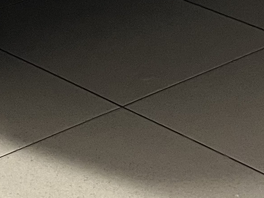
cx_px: -6
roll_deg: -1.2
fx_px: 1358
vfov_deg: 7.1
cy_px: -459
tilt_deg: -2.7
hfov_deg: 11.0
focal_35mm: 178
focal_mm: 5.1
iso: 160
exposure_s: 1/60
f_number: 1.6
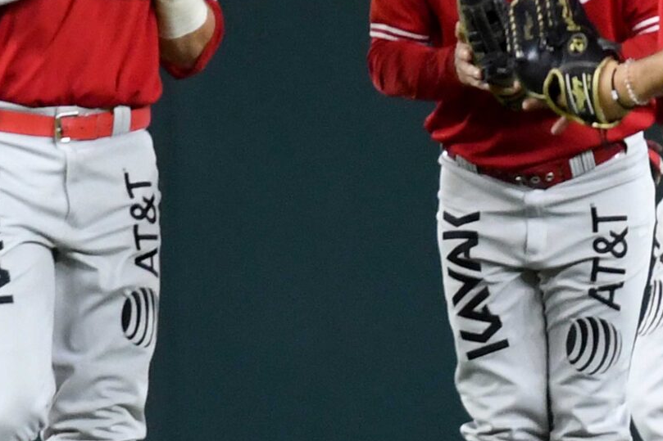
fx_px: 26218
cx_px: 438
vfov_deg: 1.0
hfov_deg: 1.4
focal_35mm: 1424
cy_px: 190
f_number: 2.8
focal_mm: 300
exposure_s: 1/400
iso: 2000
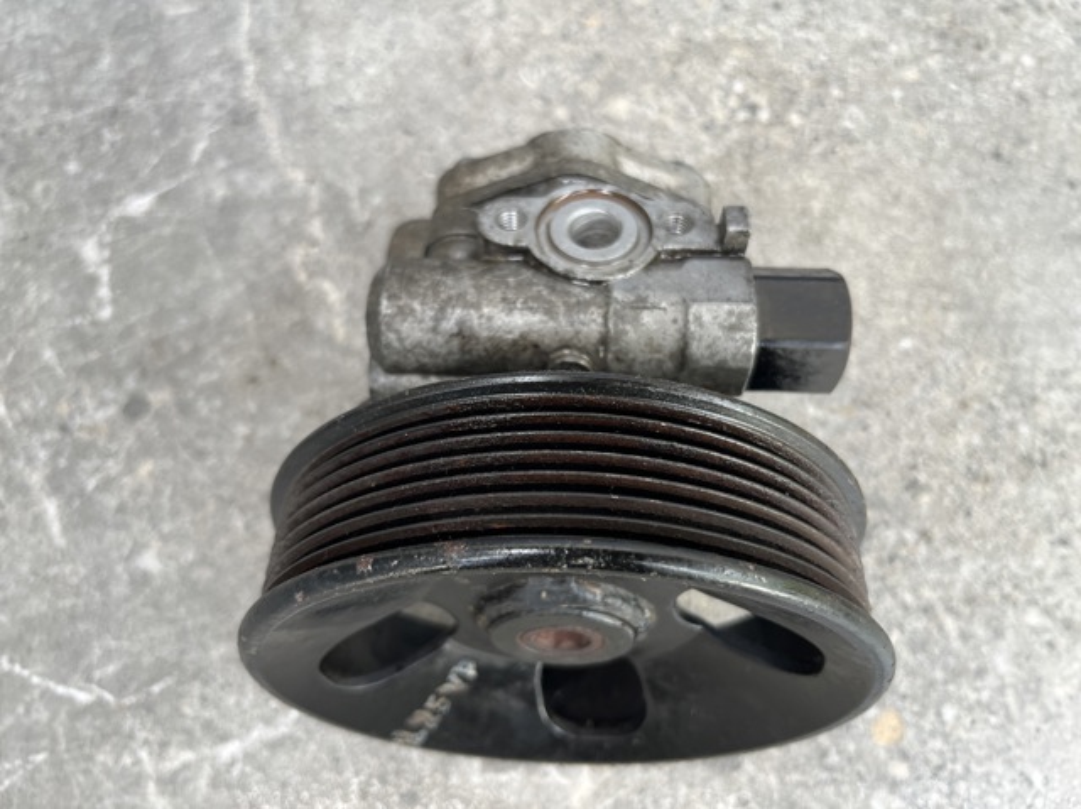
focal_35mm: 26
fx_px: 811
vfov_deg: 53.0
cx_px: 540
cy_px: 404
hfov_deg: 67.3
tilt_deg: -70.7
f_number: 1.6
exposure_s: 1/121
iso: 64
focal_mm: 5.1
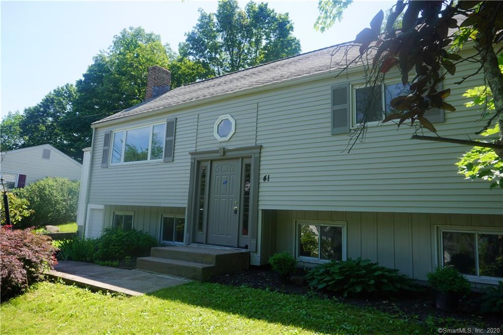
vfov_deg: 53.1
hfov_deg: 73.8
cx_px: 252
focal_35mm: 24
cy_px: 168
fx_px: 335
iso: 100
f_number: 9
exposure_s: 1/100
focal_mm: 16
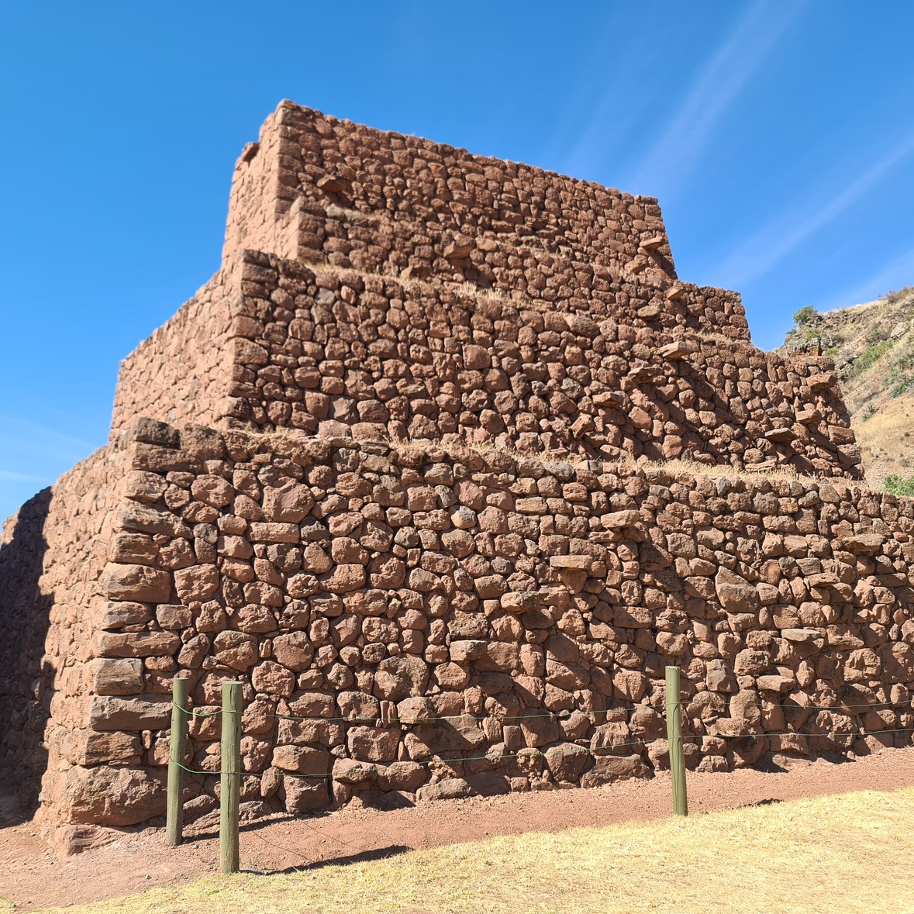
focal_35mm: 30
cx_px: 408
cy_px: 464
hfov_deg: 53.9
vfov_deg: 54.0
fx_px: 896
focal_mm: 7
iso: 50
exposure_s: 1/441
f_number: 1.8
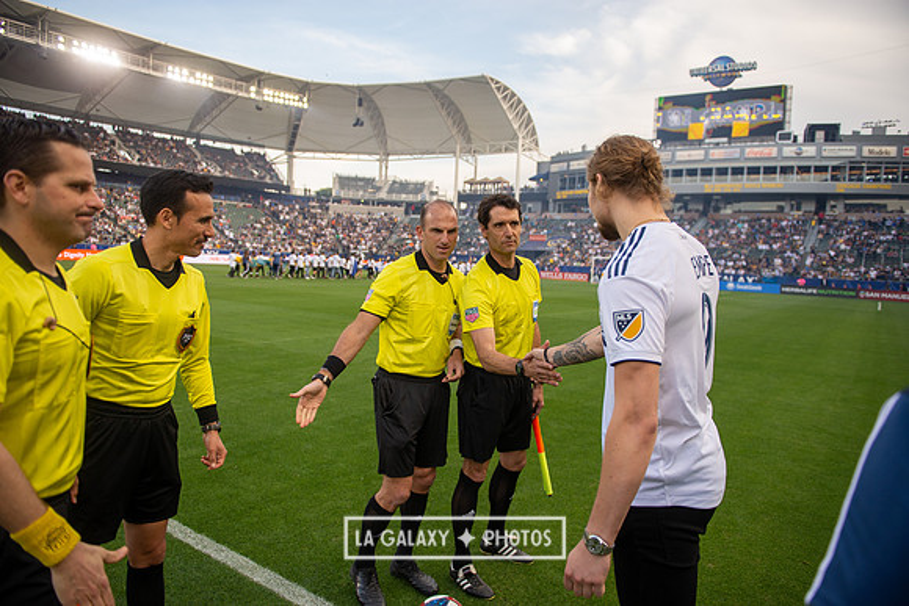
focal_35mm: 24
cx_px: 454
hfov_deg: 73.7
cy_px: 303
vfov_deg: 53.2
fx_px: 606
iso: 400
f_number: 2.8
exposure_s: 1/1000
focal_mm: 24
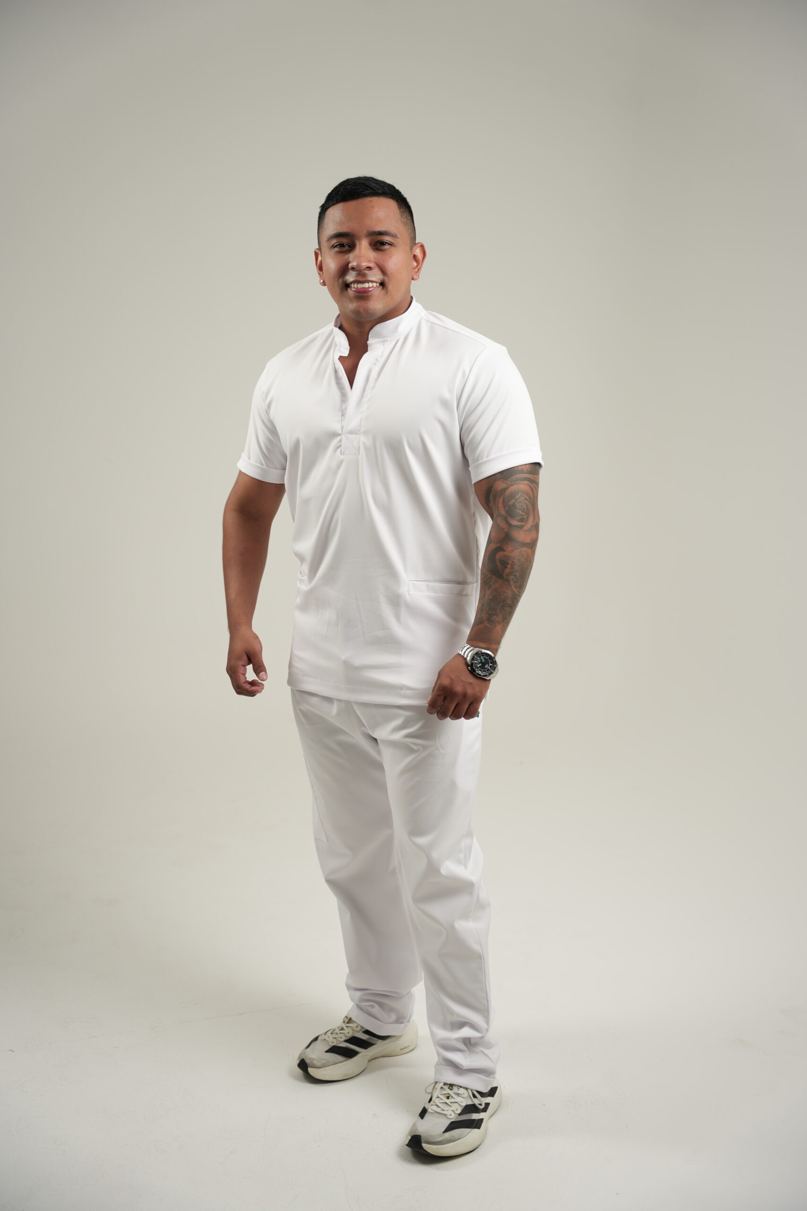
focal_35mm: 43
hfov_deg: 31.3
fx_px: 1439
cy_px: 606
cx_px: 404
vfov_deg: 45.6
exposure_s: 1/200
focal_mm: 42.8
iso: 125
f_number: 2.8
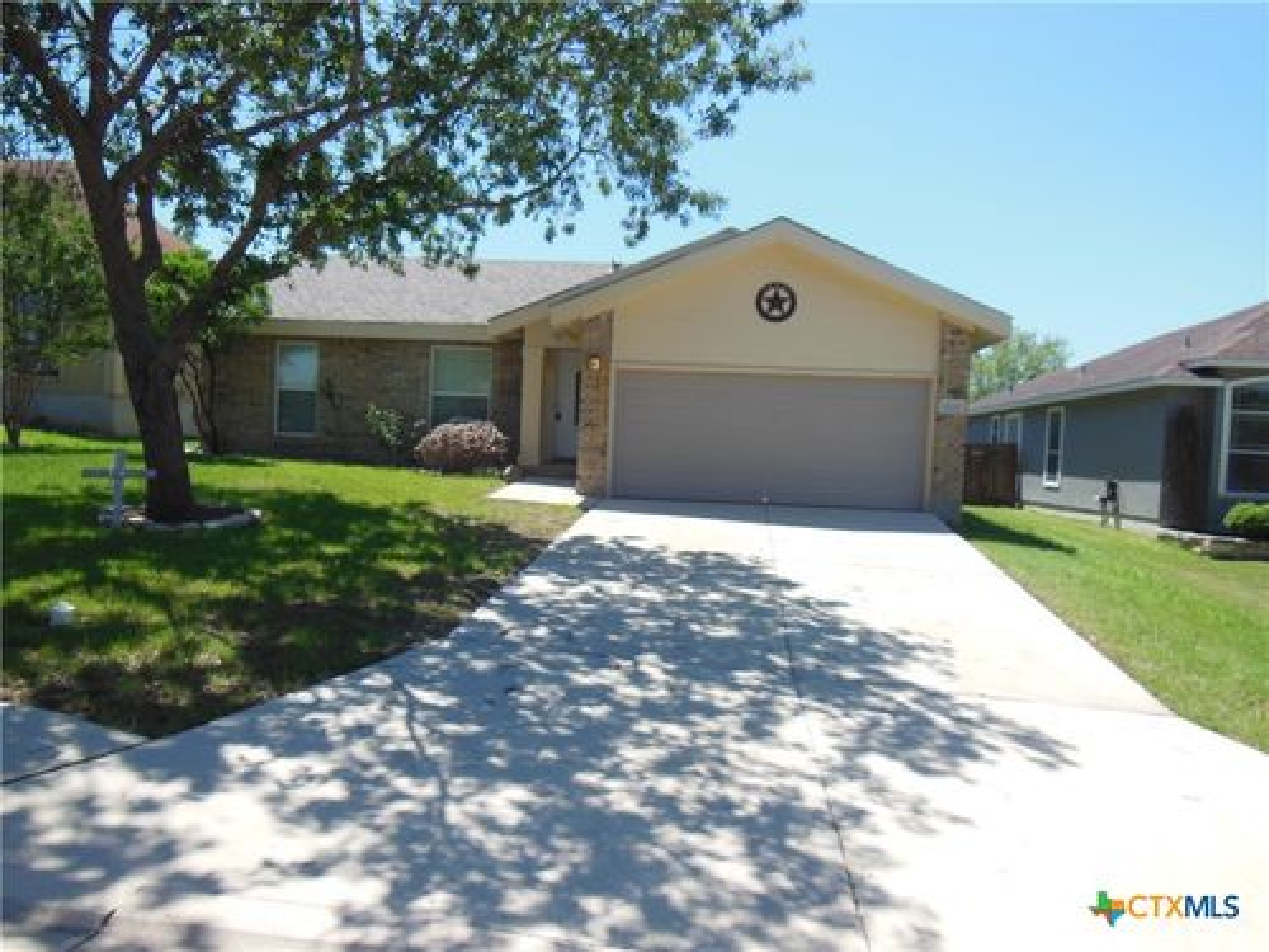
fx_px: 916
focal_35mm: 25
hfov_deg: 69.4
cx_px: 634
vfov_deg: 54.9
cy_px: 476
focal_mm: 4.5
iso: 125
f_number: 3.5
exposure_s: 1/800
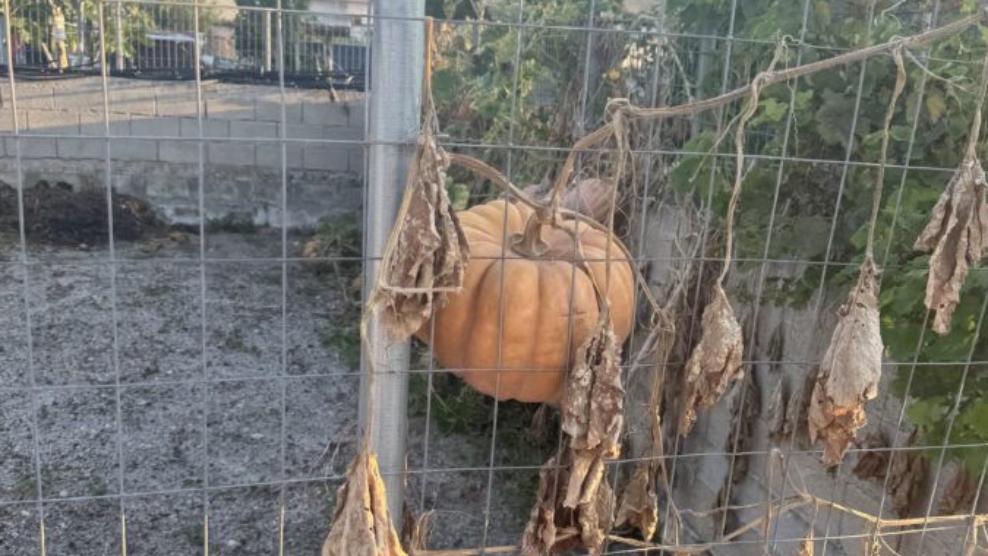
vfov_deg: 37.1
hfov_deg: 62.5
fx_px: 812
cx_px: 533
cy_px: 398
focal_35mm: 31
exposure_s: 1/739
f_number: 1.78
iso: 80
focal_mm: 6.76
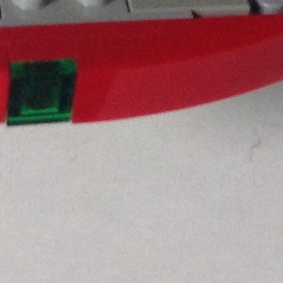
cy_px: -407
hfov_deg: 7.6
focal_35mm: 225
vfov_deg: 7.3
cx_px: 500
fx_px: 2081
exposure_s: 1/120
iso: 80
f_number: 2.4
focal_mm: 4.28
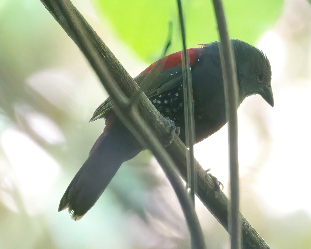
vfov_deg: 1.6
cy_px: 124
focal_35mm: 948
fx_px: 8724
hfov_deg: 2.0
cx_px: 184
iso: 25600
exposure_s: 1/250
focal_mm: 840
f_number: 10
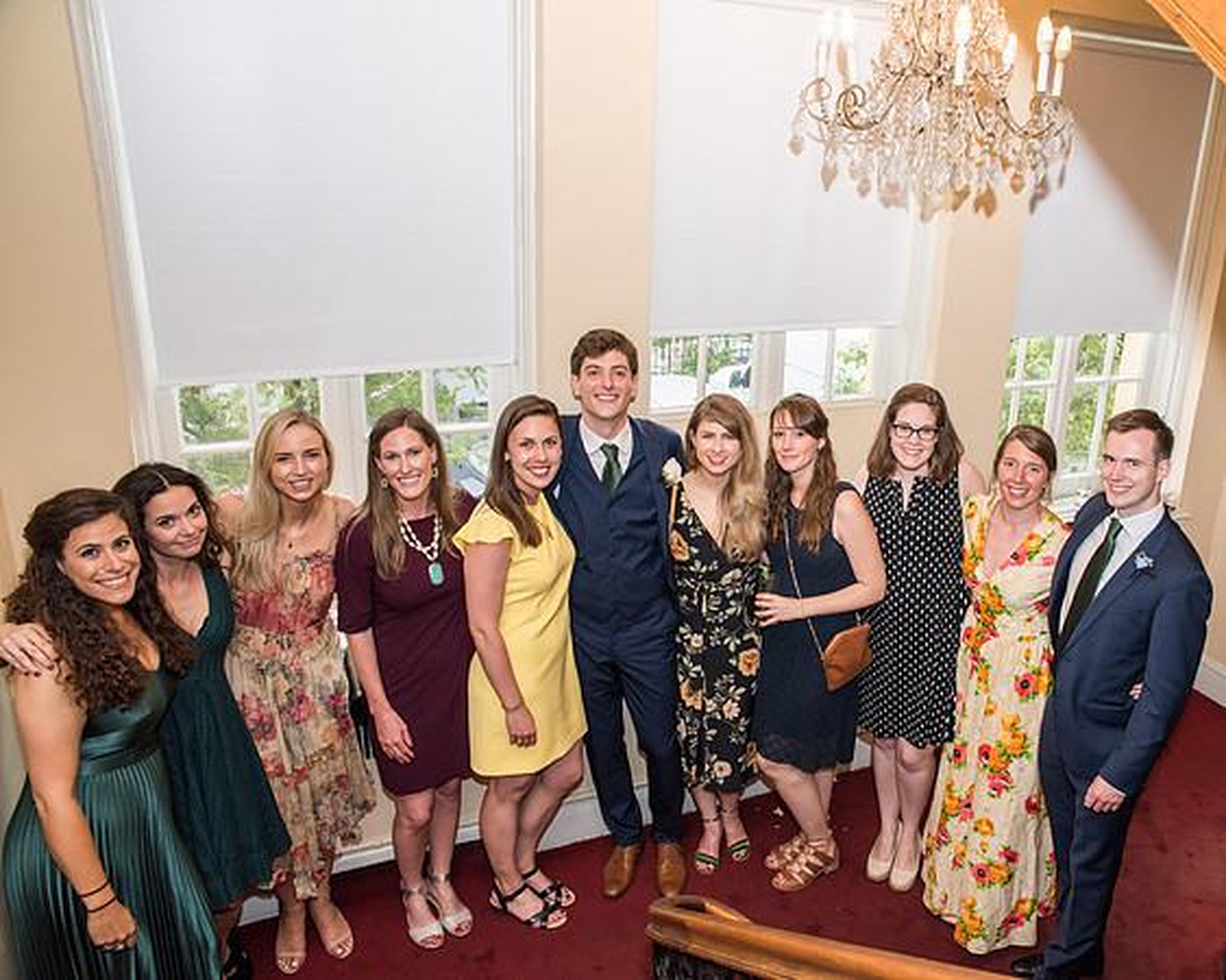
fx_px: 1004
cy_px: 489
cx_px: 753
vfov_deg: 52.0
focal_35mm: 28
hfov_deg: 62.1
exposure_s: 1/100
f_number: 6.3
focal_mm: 24
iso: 720
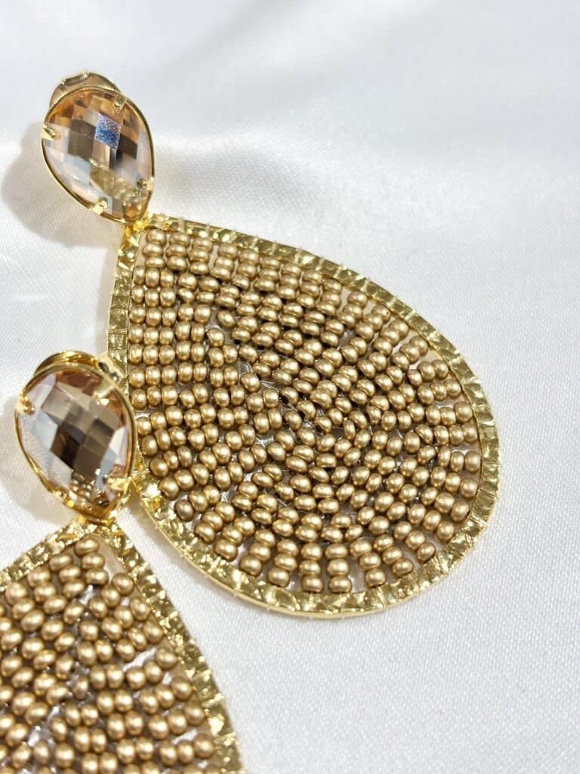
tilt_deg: -41.7
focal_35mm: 52
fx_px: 1162
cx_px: 290
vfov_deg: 36.8
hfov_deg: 28.0
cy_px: 387
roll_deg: +5.4
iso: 32
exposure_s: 1/199
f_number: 1.6
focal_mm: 5.96
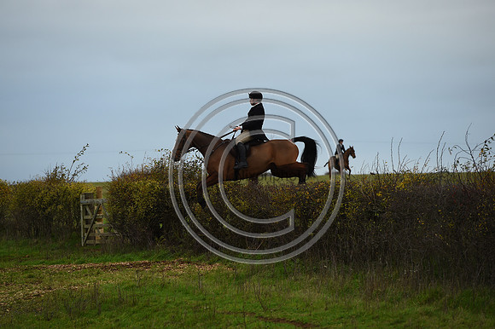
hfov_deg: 10.3
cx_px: 248
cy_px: 164
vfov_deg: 6.9
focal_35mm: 200
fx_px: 2748
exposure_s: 1/1000
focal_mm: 200
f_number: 5
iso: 900
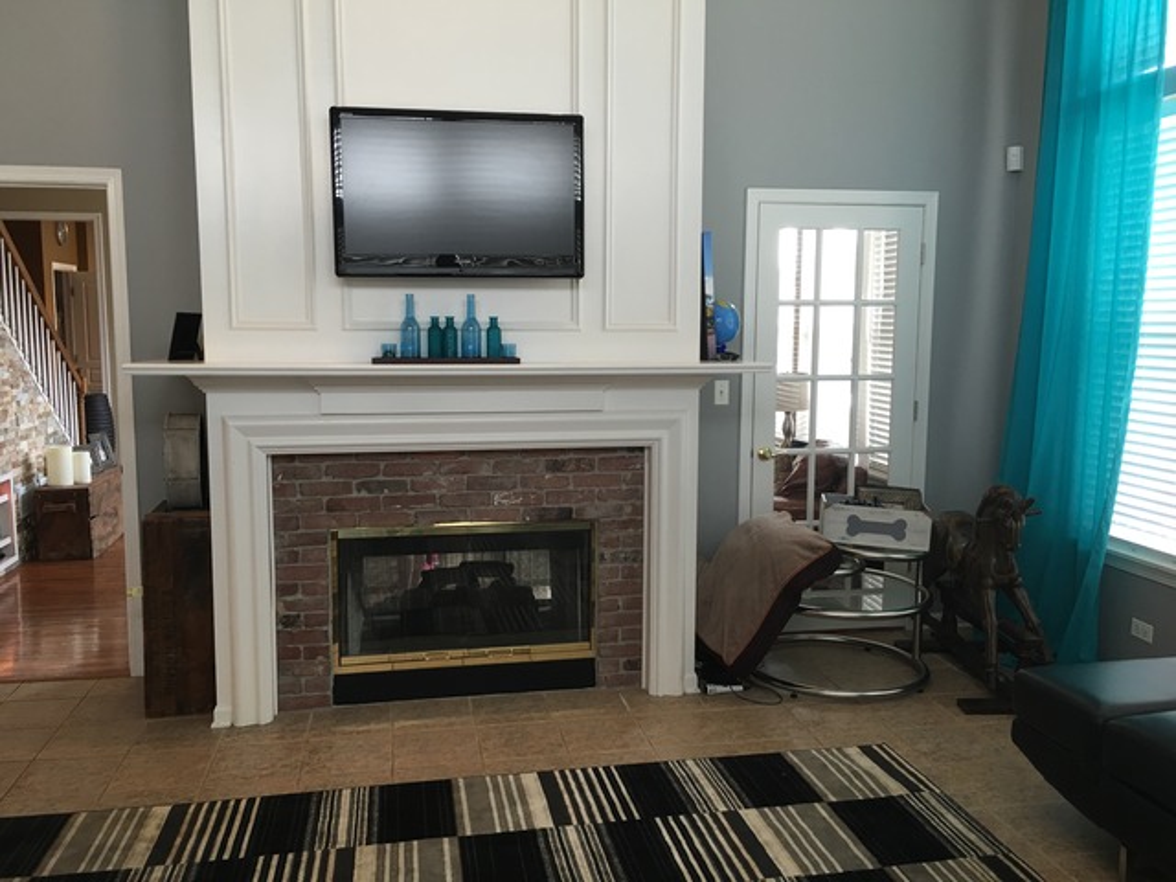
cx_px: 588
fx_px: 985
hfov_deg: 61.7
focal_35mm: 29
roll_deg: +0.1
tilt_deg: -5.8
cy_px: 441
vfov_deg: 48.2
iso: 32
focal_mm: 4.15
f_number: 2.2
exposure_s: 1/15
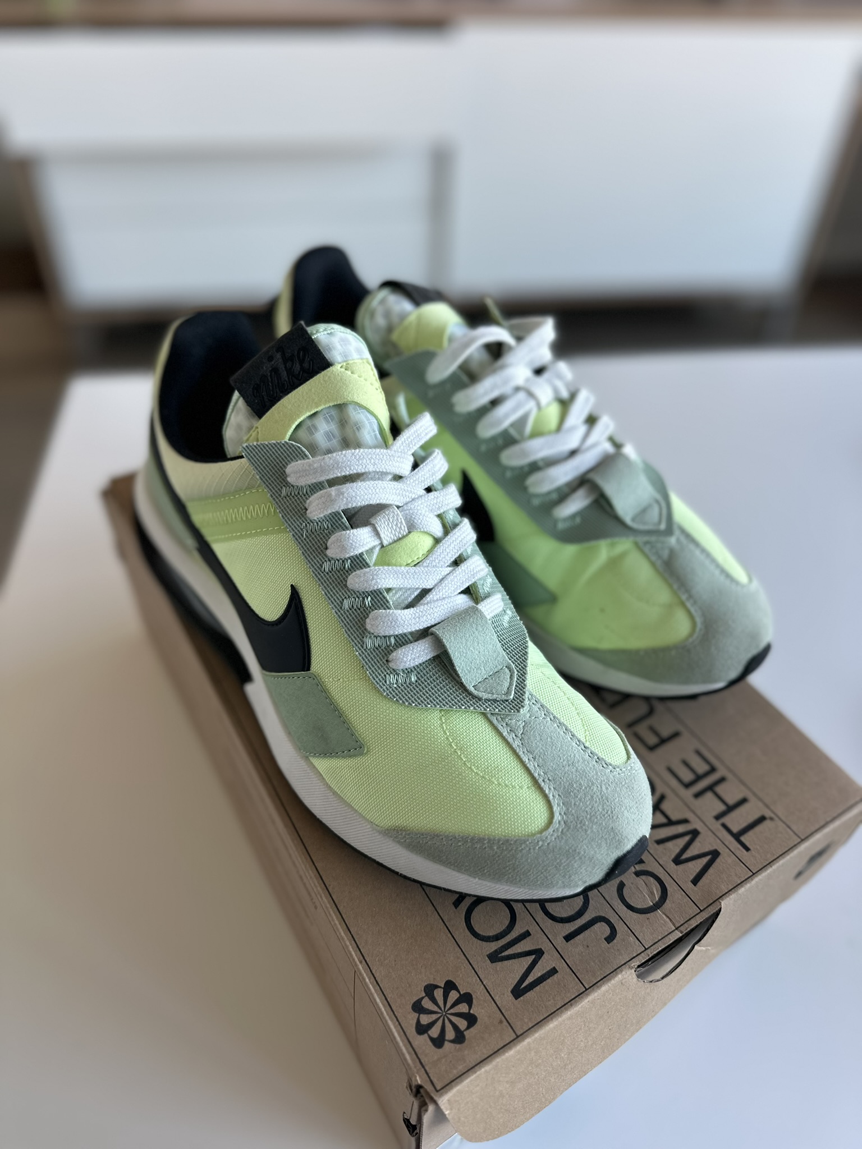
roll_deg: -3.0
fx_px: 797
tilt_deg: -44.9
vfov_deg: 71.6
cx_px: 431
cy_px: 574
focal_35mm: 24
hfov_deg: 56.8
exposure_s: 1/121
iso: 80
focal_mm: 6.86
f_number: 1.78
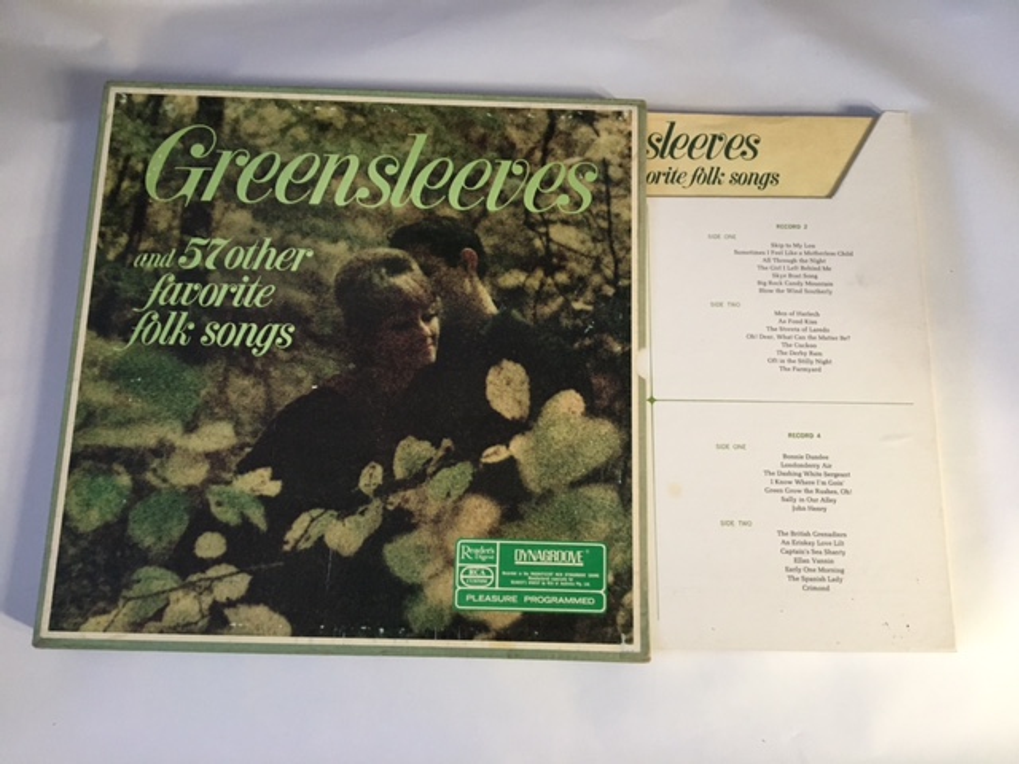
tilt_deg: -79.3
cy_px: 382
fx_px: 854
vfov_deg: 48.2
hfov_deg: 61.7
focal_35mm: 29
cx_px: 510
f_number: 2.2
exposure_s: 1/20
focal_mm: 4.15
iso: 200
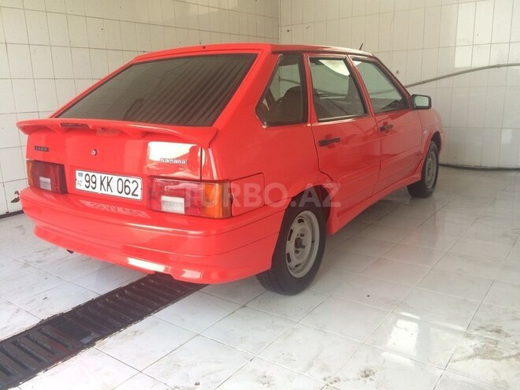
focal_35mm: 29
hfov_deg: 61.7
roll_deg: -0.1
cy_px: 195
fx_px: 436
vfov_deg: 48.2
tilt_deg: -13.6
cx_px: 260
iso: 50
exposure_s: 1/100
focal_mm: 4.15
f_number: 2.2
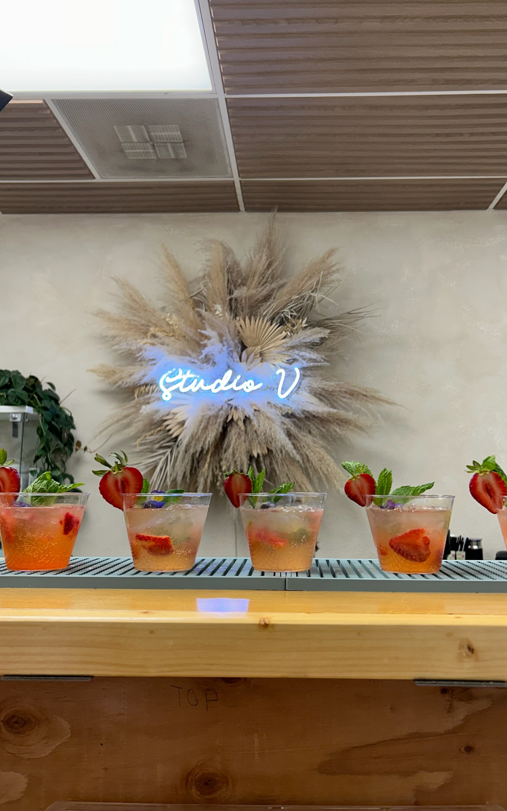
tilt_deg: +7.5
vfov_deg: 66.5
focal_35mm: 28
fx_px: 619
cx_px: 276
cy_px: 405
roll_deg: -0.6
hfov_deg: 44.5
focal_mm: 5.7
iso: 80
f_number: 1.5
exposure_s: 1/120
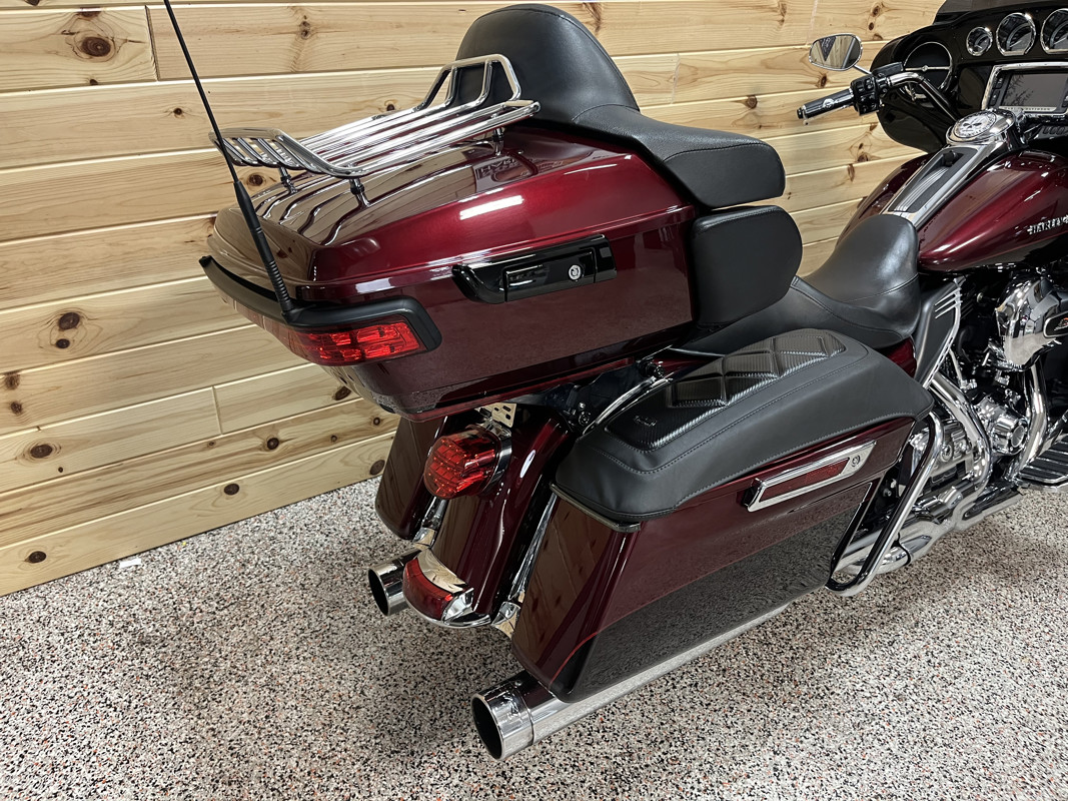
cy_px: 400
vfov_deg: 53.1
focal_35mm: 26
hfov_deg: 67.3
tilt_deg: -30.6
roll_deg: -2.4
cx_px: 534
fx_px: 802
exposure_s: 1/60
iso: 200
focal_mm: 5.1
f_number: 1.6
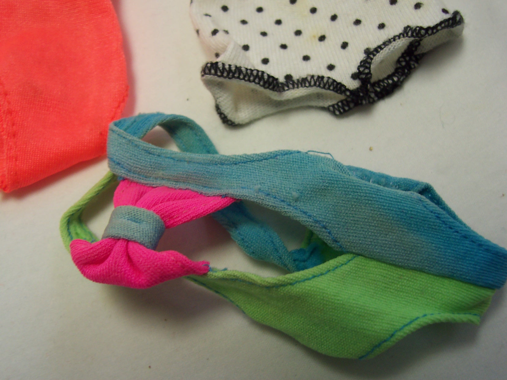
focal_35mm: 37
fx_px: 542
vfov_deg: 38.7
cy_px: 190
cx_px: 254
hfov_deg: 50.1
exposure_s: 1/60
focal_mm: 5.6
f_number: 2.8
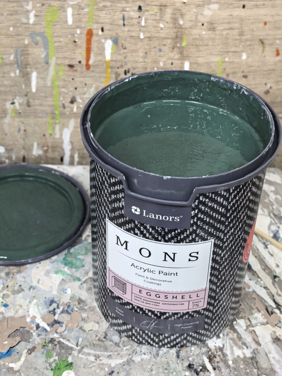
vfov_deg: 32.2
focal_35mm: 60
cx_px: 131
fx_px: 652
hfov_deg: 24.4
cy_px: 183
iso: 250
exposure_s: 1/50
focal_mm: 6.98
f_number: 2
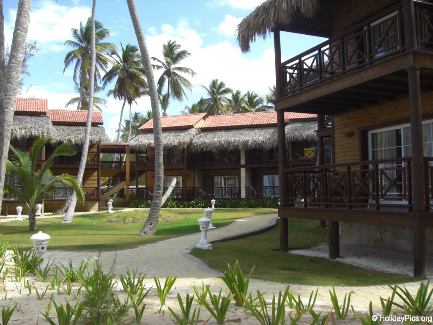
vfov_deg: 37.7
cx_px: 216
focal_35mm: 38
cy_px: 162
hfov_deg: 49.0
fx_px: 475
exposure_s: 1/500
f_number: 2.7
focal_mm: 6.2
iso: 64
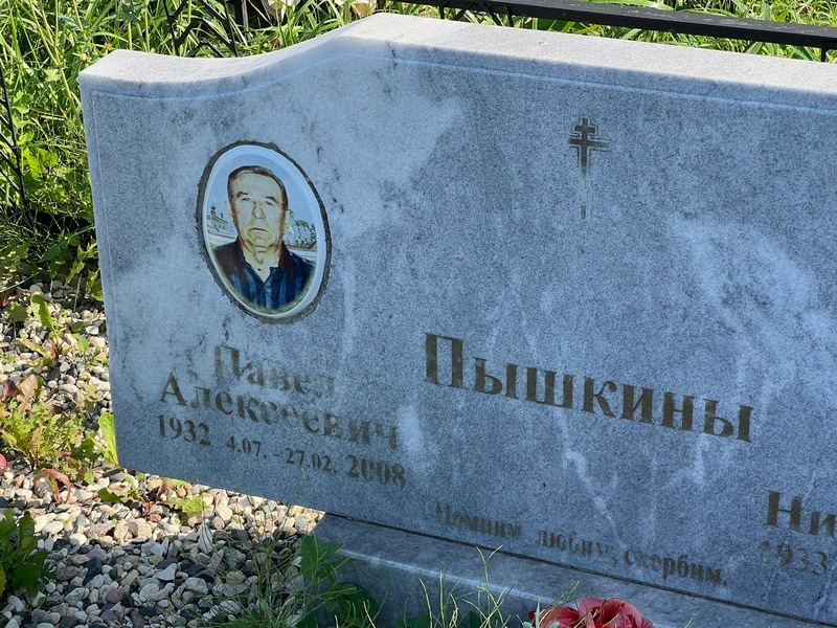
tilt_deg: -28.3
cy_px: 314
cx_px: 418
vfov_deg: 19.1
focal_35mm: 77
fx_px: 1862
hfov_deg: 25.3
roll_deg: +1.6
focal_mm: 9
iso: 32
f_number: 2.8
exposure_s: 1/229
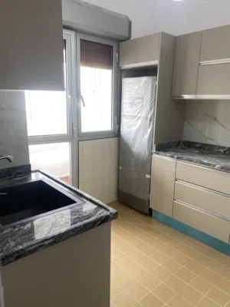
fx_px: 230
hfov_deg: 53.1
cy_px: 154
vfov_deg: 67.3
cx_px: 115
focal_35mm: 26
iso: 32
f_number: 1.8
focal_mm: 4.25
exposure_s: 1/100
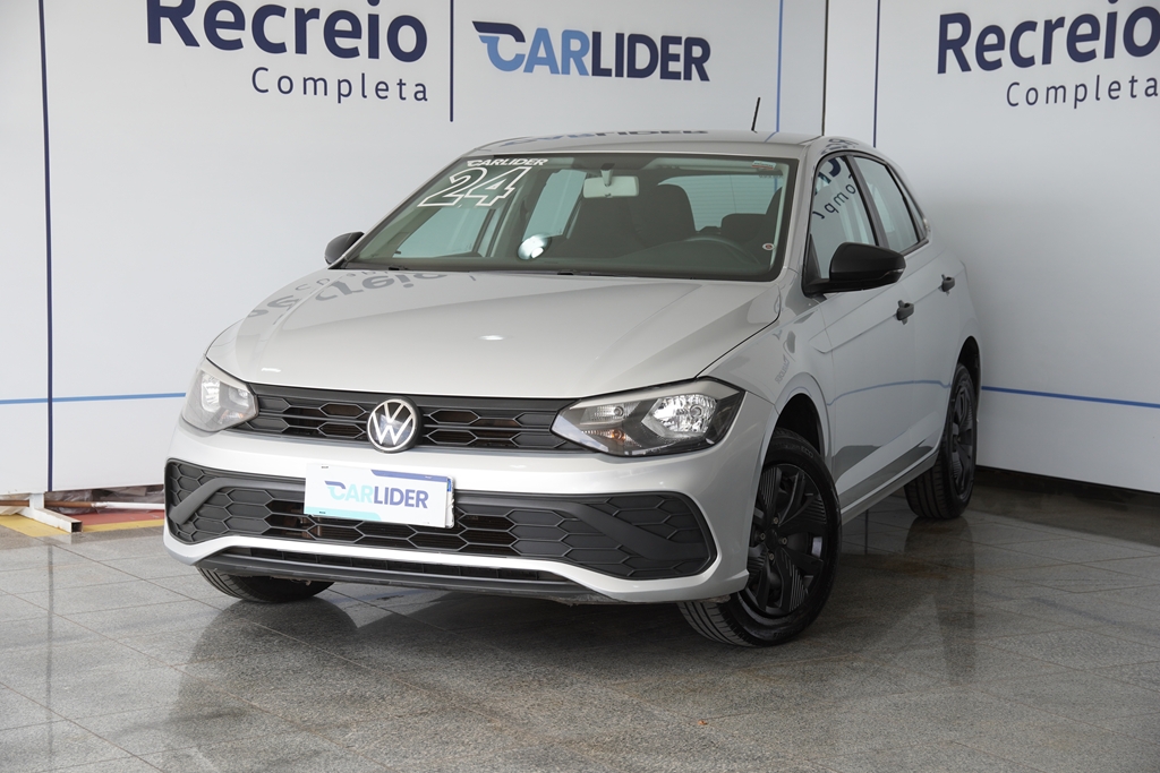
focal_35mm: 68
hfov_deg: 29.9
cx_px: 580
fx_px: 2175
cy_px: 386
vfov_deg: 20.2
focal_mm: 45
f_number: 4.5
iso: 160
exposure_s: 1/200
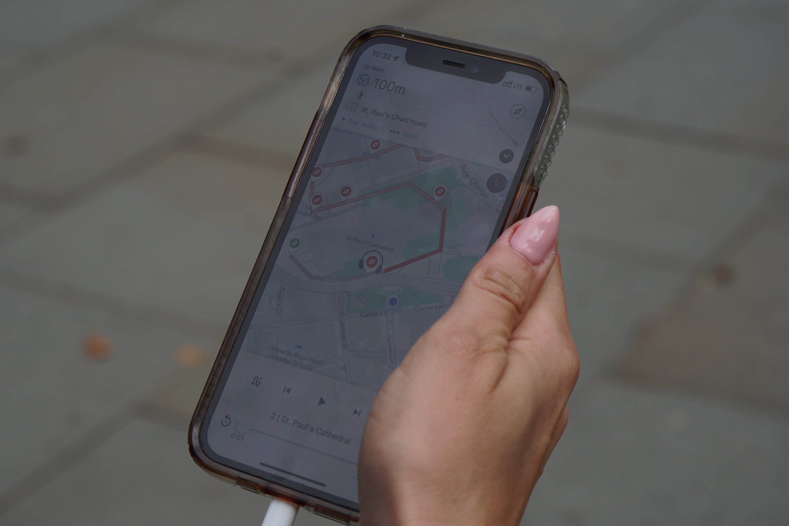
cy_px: 263
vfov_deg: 16.0
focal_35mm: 86
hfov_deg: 23.8
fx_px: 1874
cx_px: 394
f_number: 7.1
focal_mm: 57
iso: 100
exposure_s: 1/320
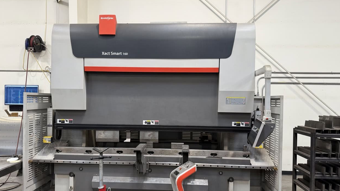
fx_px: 243
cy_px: 107
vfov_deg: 42.8
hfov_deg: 69.9
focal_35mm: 27
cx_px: 168
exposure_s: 1/60
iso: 200
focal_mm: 6.8
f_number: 1.8
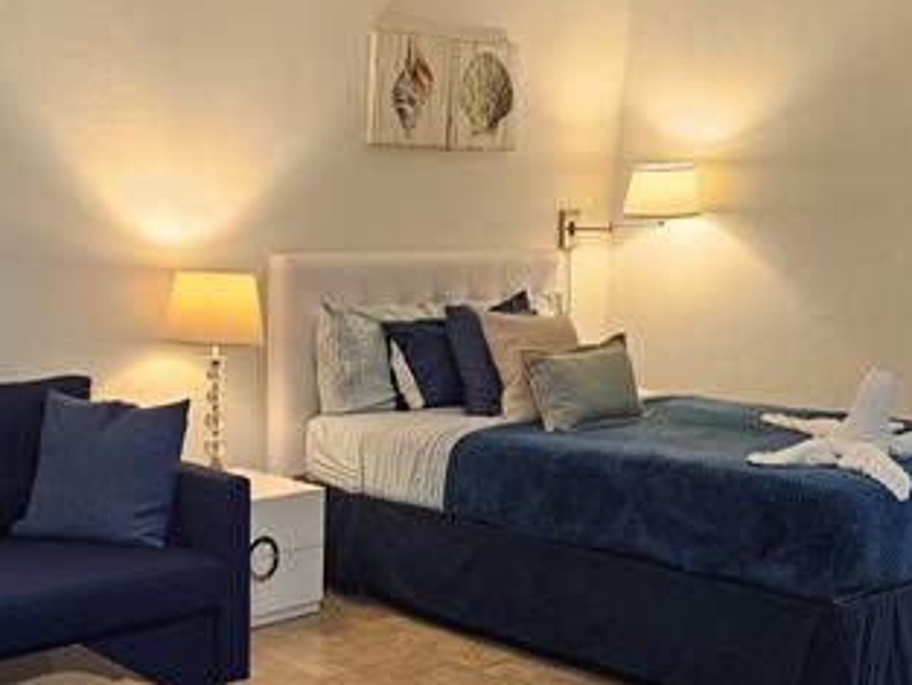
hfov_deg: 39.3
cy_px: 501
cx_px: 227
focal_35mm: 47
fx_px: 1239
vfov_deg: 30.5
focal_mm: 6.3
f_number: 1.7
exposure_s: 1/120
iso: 640
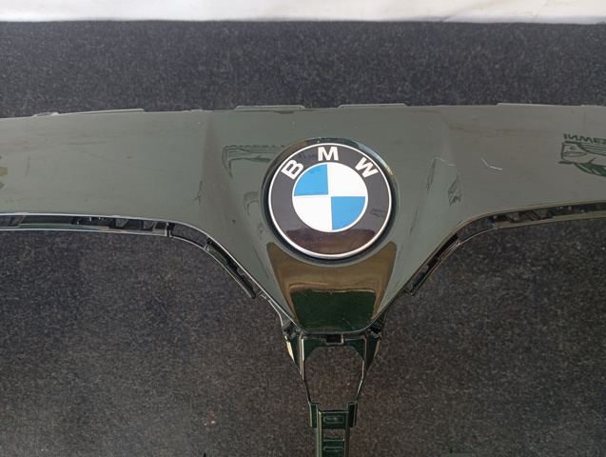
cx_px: 303
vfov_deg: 49.9
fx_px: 491
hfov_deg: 63.4
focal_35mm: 28
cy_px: 228
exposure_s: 1/50
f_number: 1.8
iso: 122
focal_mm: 4.22
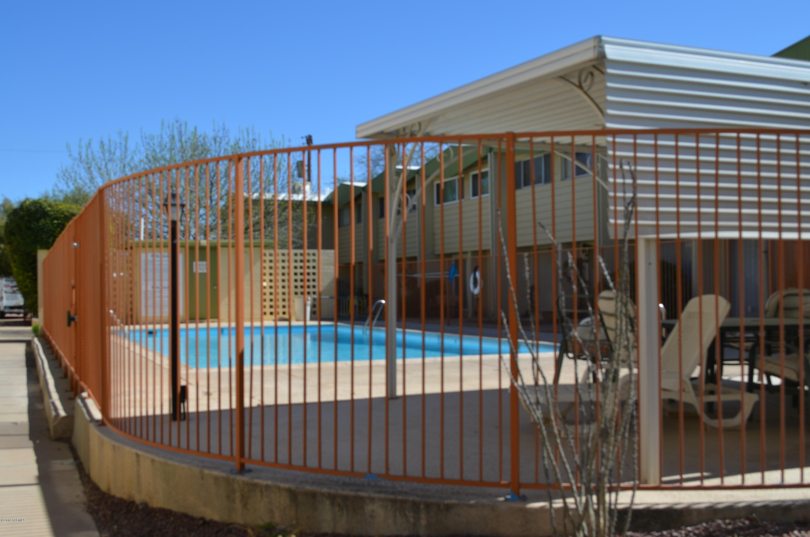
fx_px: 876
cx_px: 405
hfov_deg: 49.6
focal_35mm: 39
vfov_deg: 34.1
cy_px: 268
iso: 125
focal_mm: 26
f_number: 8
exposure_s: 1/250
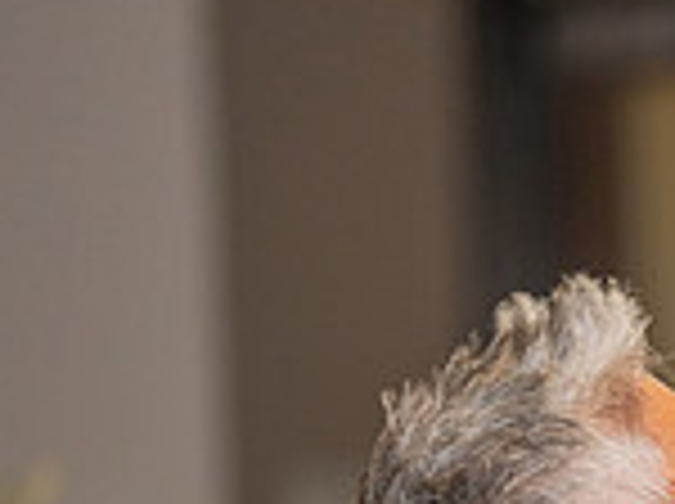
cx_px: 1138
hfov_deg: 3.9
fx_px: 9793
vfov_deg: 2.9
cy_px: 731
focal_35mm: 503
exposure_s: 1/125
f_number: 2.8
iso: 1000
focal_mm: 135
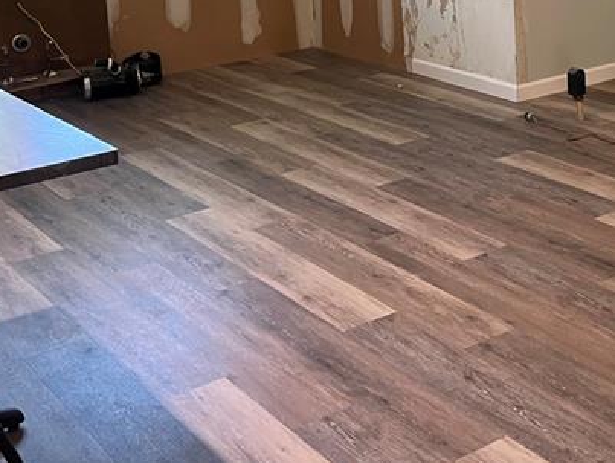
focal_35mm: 66
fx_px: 1174
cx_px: 502
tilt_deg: -9.0
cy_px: -53
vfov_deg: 21.1
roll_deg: +1.3
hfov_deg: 28.7
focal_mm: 5.7
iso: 100
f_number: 1.5
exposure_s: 1/60
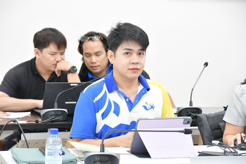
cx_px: 123
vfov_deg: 11.4
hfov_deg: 17.1
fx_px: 820
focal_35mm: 120
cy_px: 82
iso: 11400
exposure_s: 1/125
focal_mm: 80
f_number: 5.3
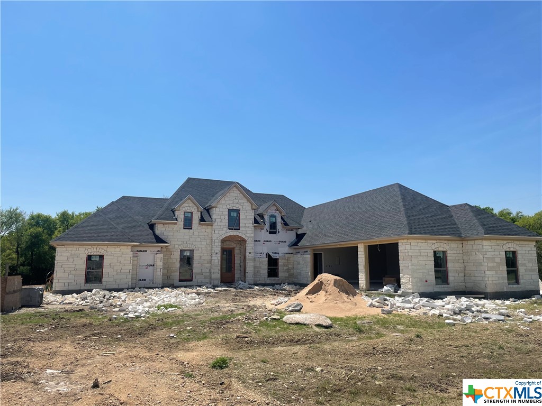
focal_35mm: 26
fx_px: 407
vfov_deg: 53.1
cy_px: 203
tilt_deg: +9.0
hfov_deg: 67.3
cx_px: 271
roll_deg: +0.4
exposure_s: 1/6135
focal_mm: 4.2
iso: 32
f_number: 1.6
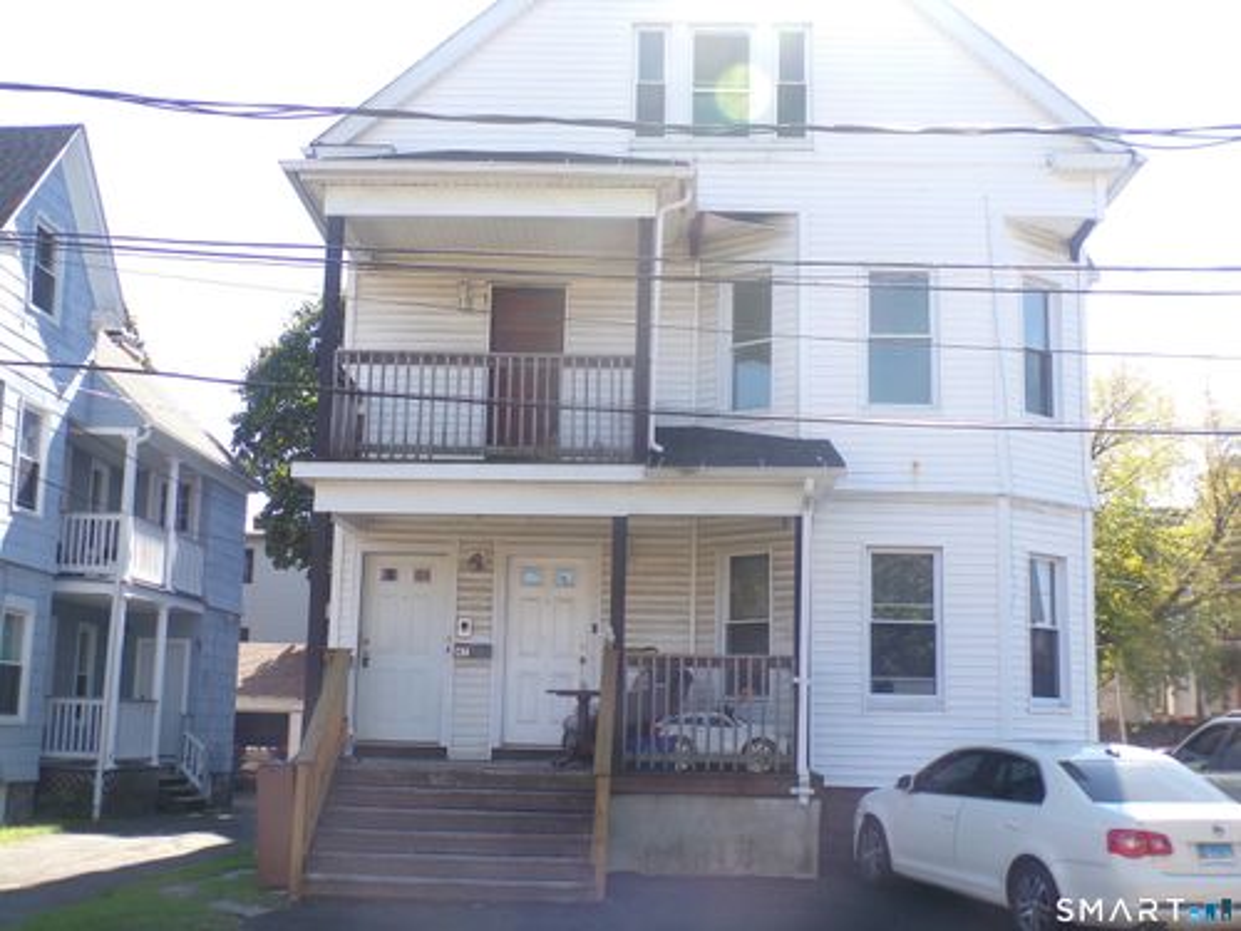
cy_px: 466
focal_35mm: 42
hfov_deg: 44.8
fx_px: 1506
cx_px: 620
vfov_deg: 34.3
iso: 80
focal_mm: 7.6
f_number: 3.4
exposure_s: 1/250
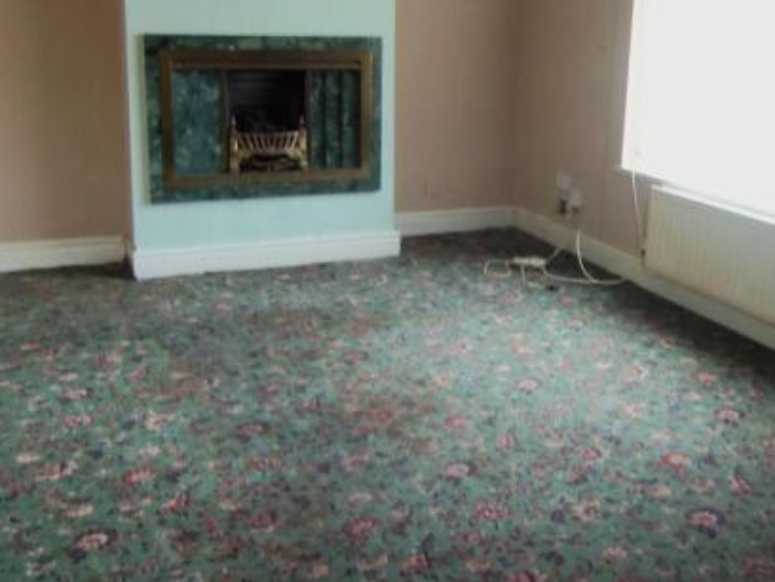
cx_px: 457
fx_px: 896
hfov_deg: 46.6
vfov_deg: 35.8
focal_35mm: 40
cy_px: 233
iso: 400
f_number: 3.9
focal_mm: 5.1
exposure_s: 1/6
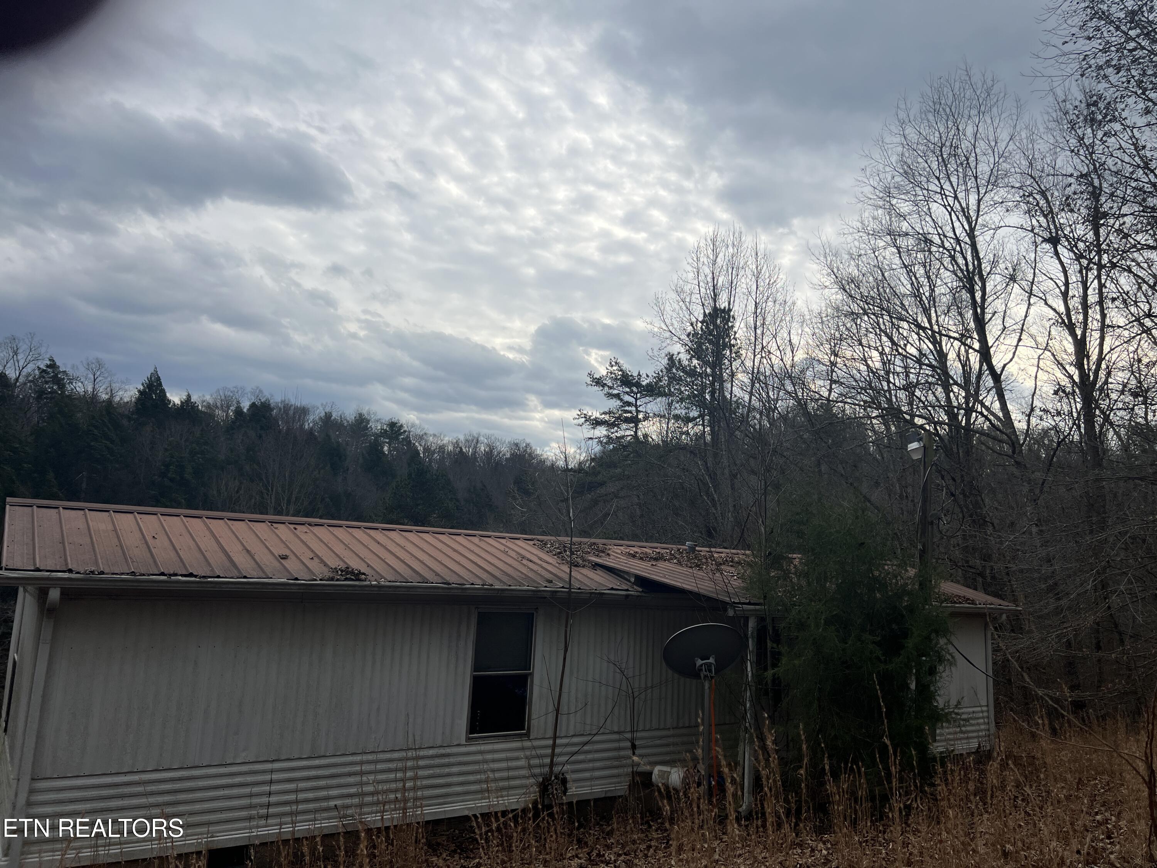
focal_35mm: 26
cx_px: 578
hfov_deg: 67.3
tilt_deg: +9.3
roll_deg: -1.1
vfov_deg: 53.1
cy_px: 434
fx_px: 869
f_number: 1.5
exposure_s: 1/4115
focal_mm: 5.7
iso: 50
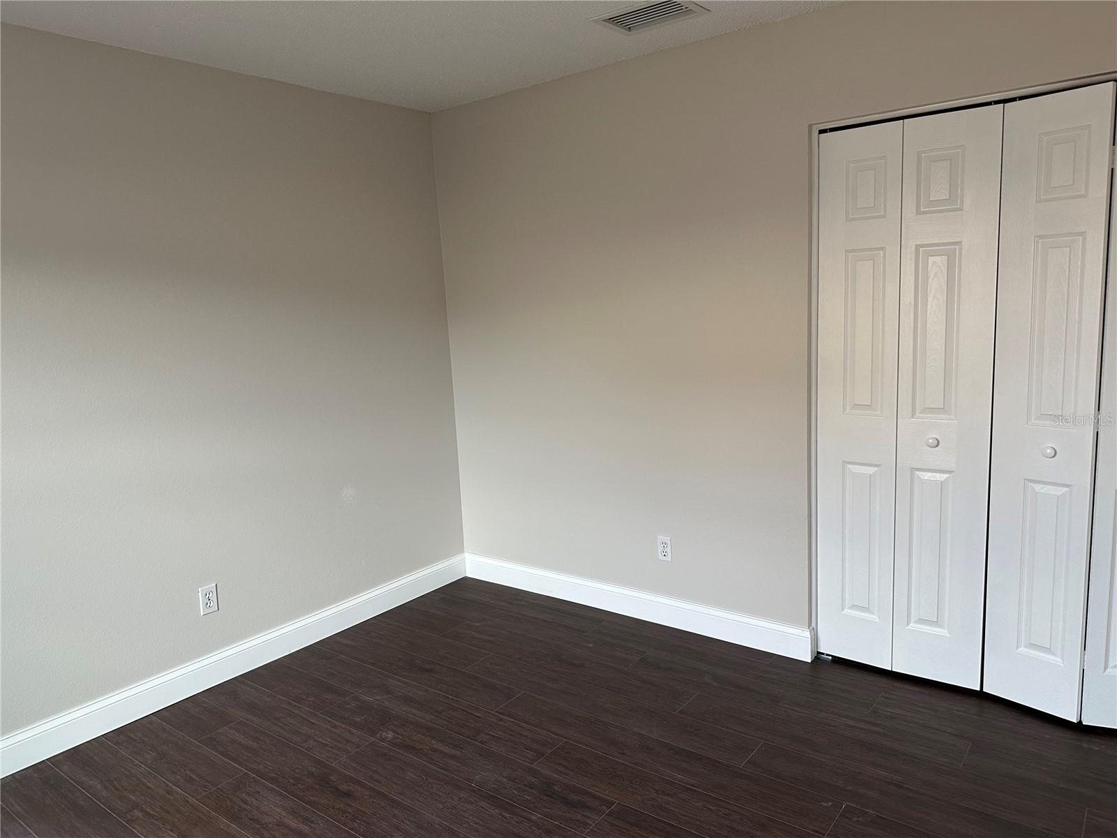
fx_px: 774
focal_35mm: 24
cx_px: 558
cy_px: 419
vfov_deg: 56.8
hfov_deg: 71.6
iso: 160
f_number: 1.78
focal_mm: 6.86
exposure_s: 1/121
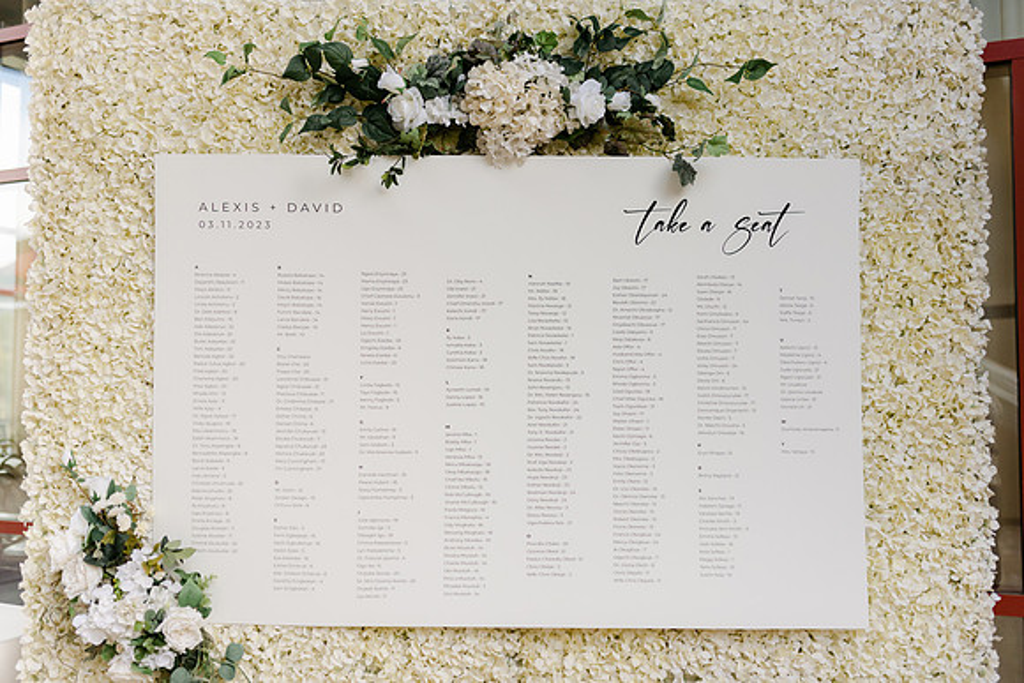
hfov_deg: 54.4
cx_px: 512
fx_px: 996
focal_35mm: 35
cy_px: 342
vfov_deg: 37.9
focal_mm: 35
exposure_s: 1/4000
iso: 320
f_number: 2
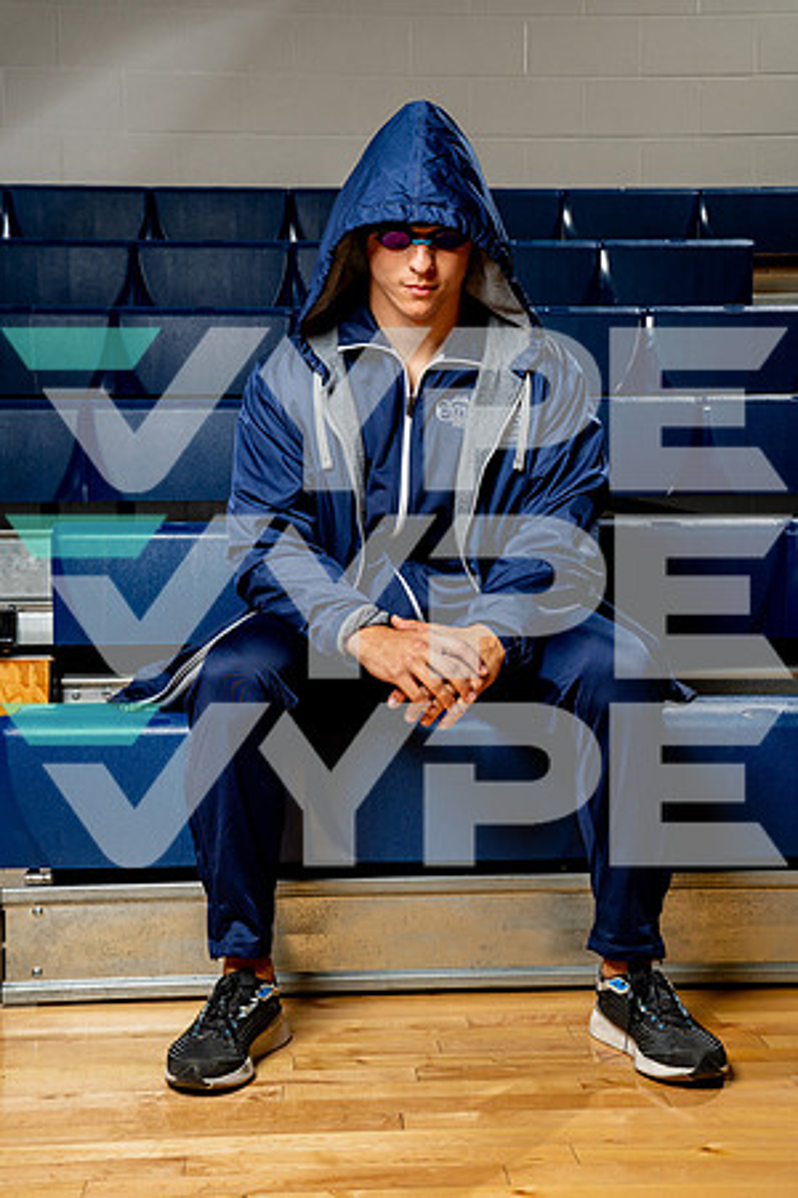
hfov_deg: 27.5
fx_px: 1629
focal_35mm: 49
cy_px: 599
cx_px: 399
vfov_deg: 40.3
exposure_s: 1/250
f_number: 8
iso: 320
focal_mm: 49
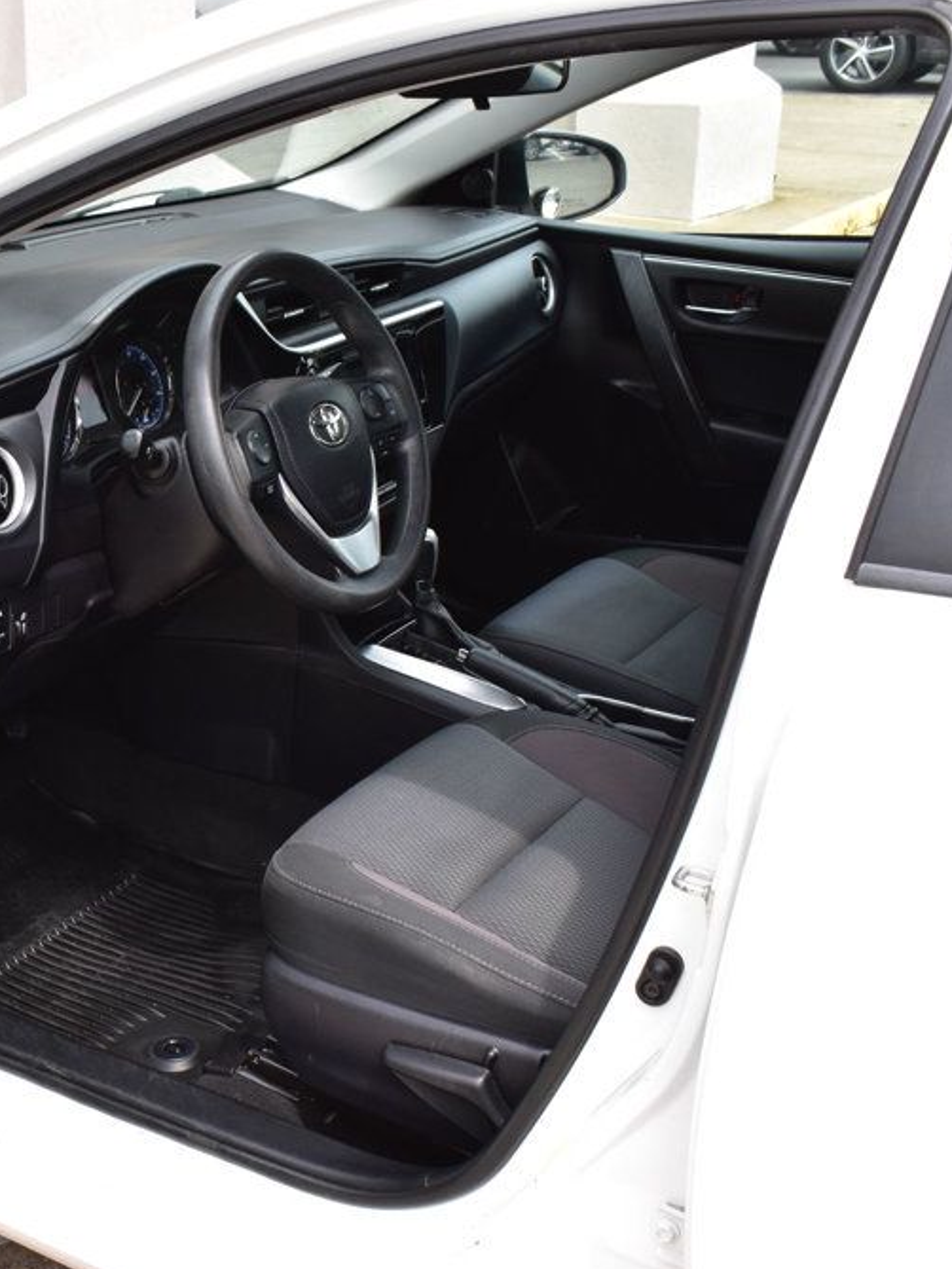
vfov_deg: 37.7
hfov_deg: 27.2
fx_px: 1860
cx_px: 23
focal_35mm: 51
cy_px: 637
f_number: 9
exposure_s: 1/160
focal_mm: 23
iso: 400
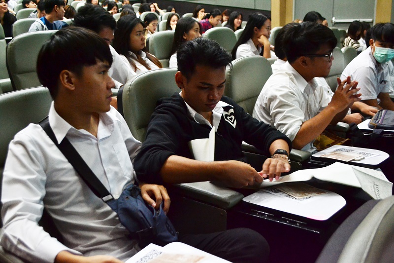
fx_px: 394
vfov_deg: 36.9
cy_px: 132
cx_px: 197
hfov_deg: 53.1
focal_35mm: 36
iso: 1600
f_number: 4
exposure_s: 1/30
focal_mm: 24
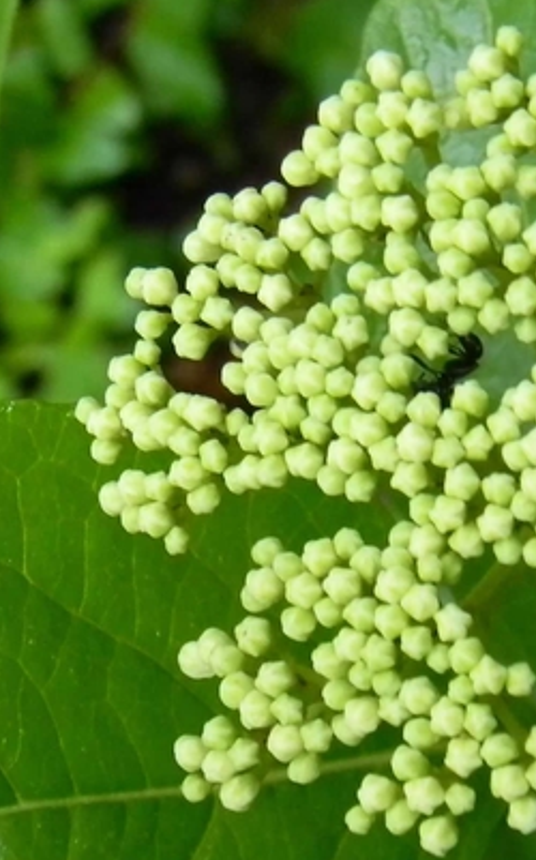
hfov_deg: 15.4
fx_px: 1967
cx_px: 450
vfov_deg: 24.5
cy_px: 579
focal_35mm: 84
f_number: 3.8
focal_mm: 7.3
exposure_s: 1/59.5
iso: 400
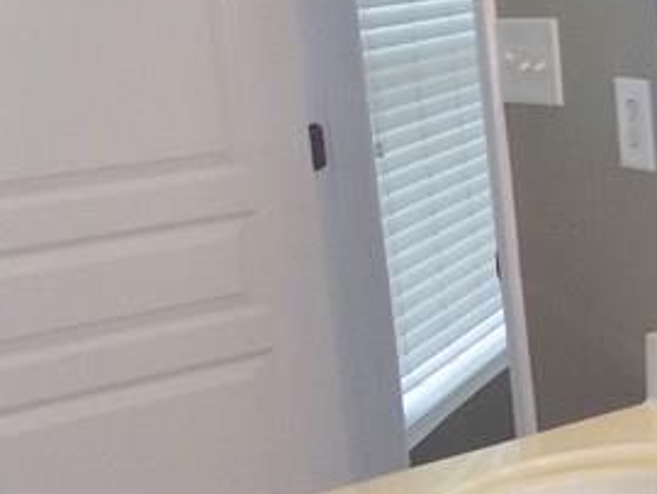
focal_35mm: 87
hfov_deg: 17.7
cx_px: 1206
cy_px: 159
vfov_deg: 17.0
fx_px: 1653
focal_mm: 4
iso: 125
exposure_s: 1/30
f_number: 3.1
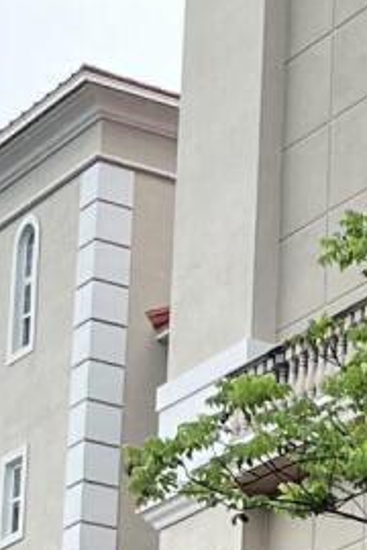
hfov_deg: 6.6
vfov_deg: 10.1
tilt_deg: +12.9
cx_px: 826
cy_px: 725
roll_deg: +0.1
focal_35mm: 200
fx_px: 3058
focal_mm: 5.1
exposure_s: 1/1992
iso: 50
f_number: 1.6
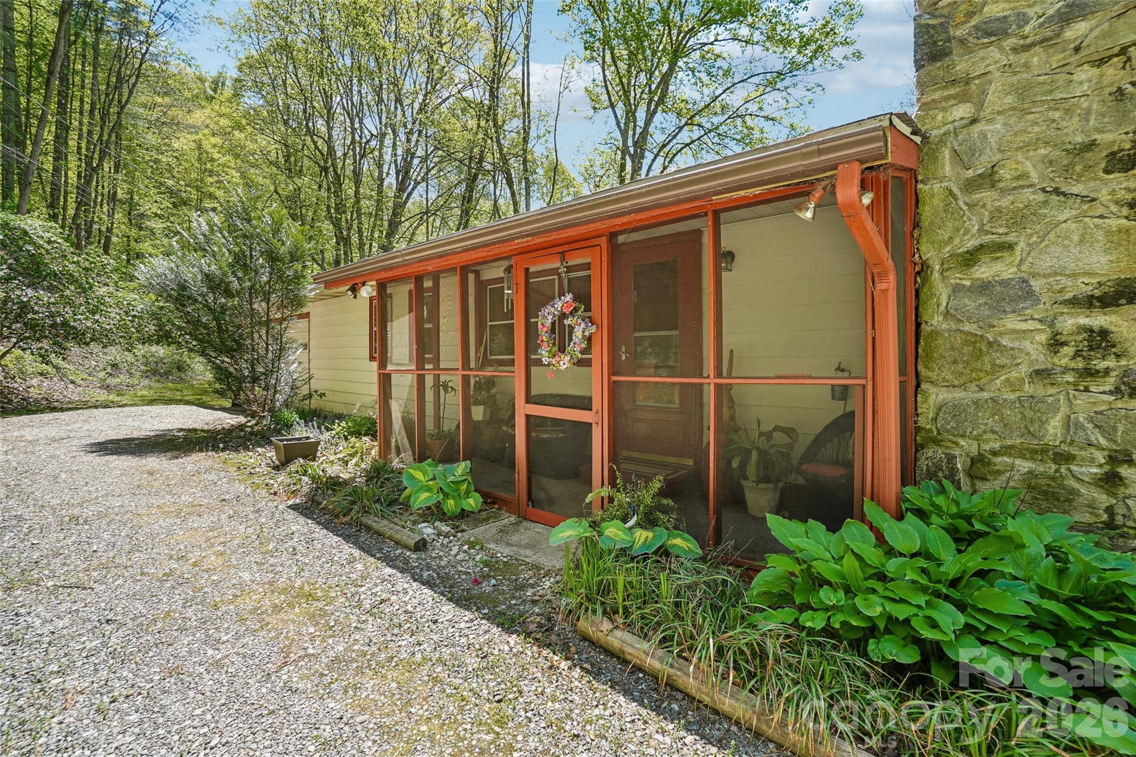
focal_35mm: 15
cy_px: 378
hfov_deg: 100.4
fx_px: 473
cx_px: 568
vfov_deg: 77.3
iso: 100
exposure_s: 1/40
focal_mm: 10
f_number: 8
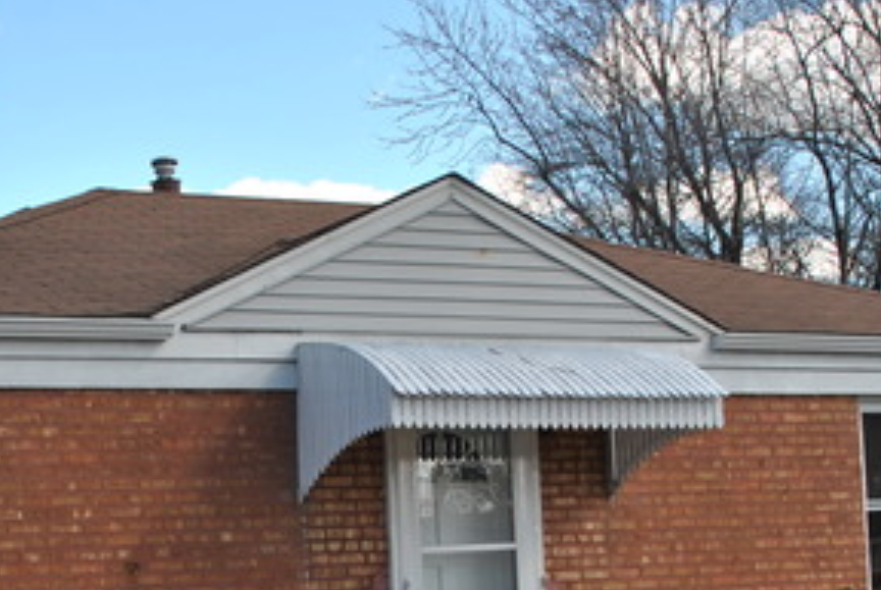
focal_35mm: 80
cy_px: 547
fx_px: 1961
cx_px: 309
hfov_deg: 25.2
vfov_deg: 16.9
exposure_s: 1/160
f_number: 6.3
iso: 100
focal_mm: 24
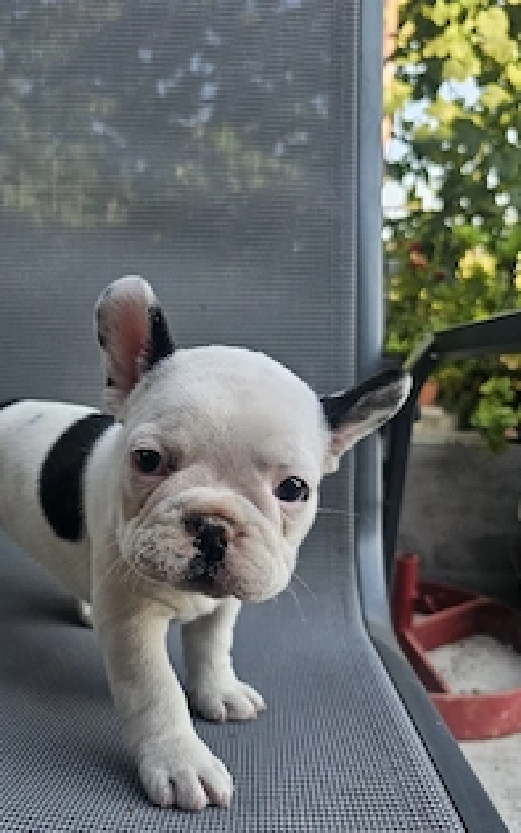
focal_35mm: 31
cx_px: 151
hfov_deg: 39.8
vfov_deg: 61.1
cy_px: 463
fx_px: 704
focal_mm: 6.3
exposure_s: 1/370
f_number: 1.7
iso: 64
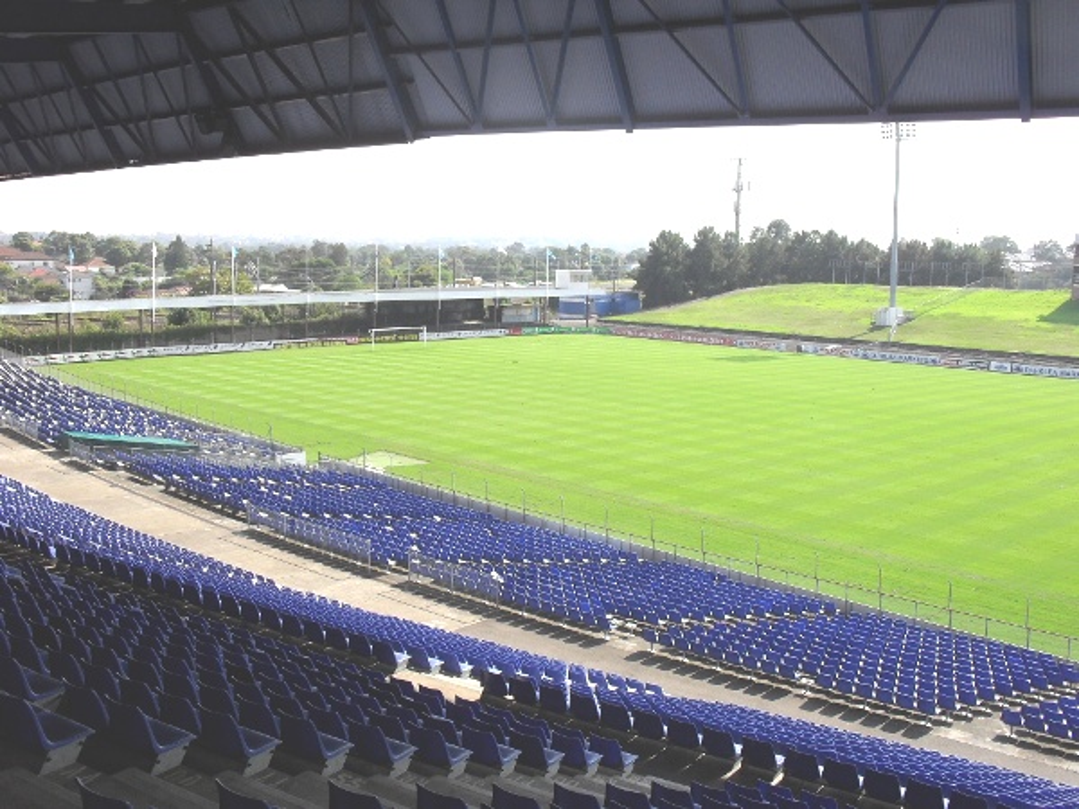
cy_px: 404
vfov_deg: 40.7
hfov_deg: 52.6
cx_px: 540
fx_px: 1091
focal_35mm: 35
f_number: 8.4
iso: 100
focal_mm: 6.3
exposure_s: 1/125
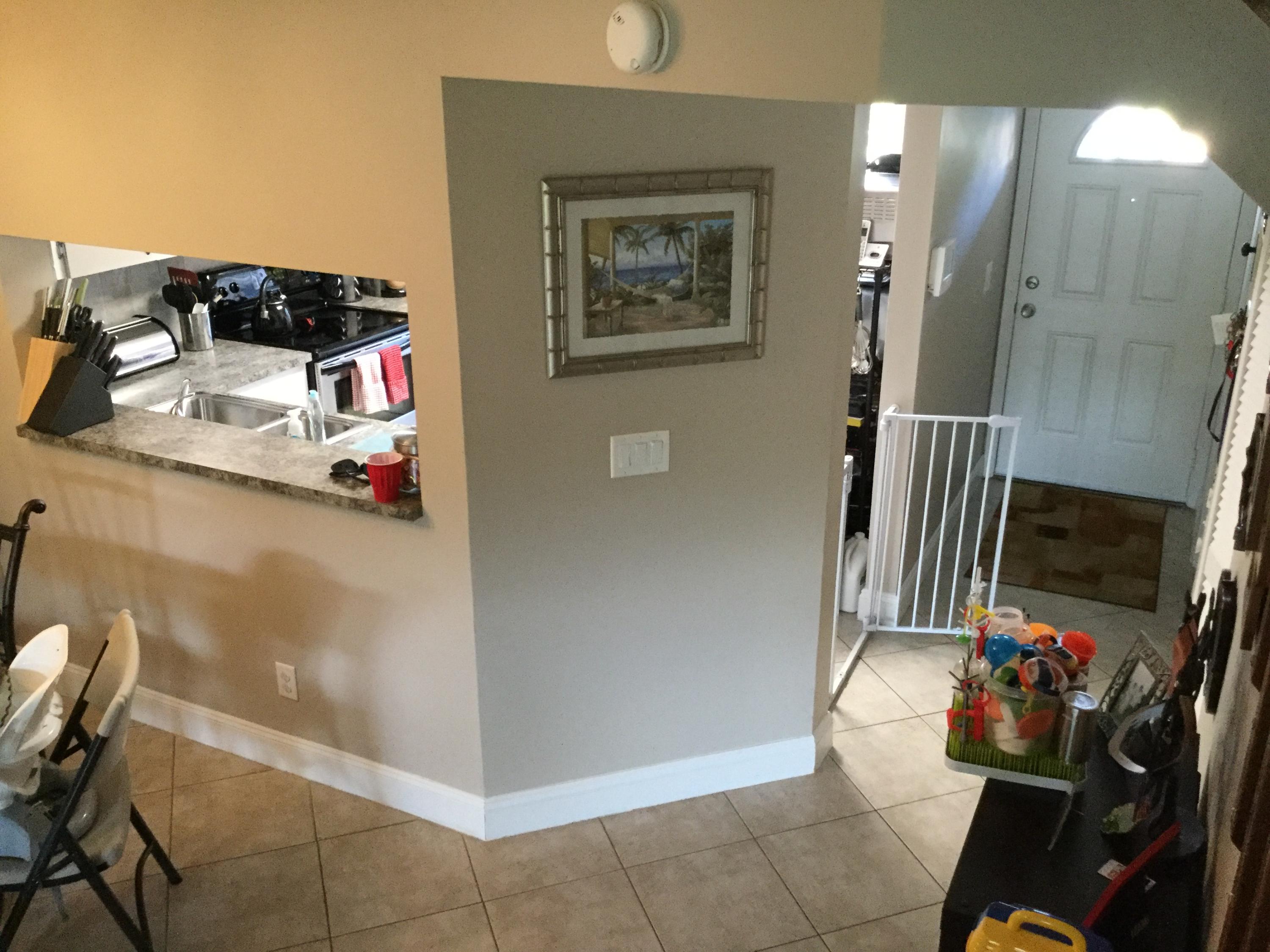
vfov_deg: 45.4
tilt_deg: -23.2
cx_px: 635
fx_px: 1137
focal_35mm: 31
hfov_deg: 58.4
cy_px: 476
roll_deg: +0.3
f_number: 2.4
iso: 250
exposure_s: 1/30
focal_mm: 3.3
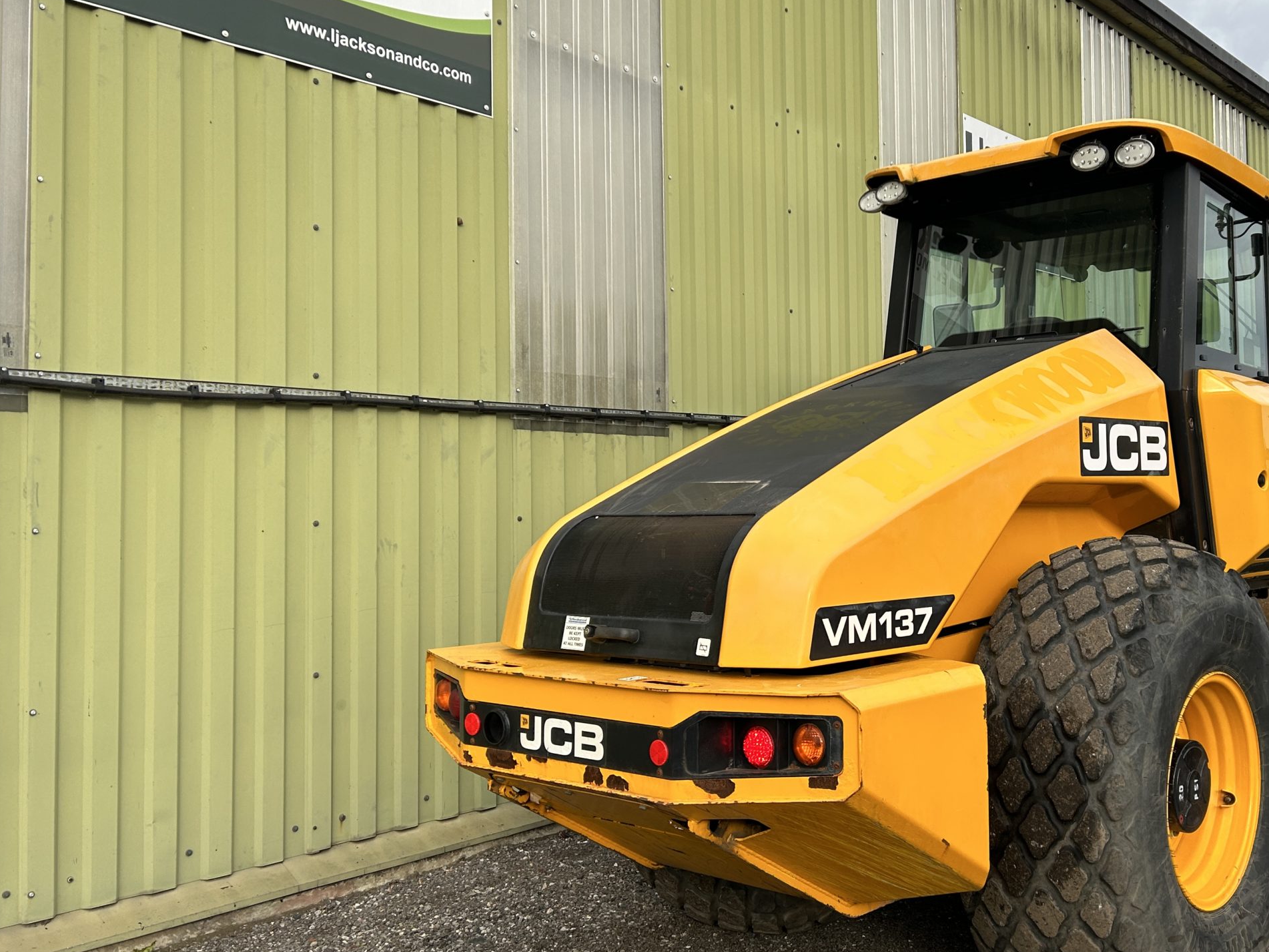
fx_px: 1283
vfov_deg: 40.7
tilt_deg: +5.7
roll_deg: +0.9
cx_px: 850
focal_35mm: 35
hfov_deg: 51.6
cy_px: 445
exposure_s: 1/791
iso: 50
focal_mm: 5.7
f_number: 1.5
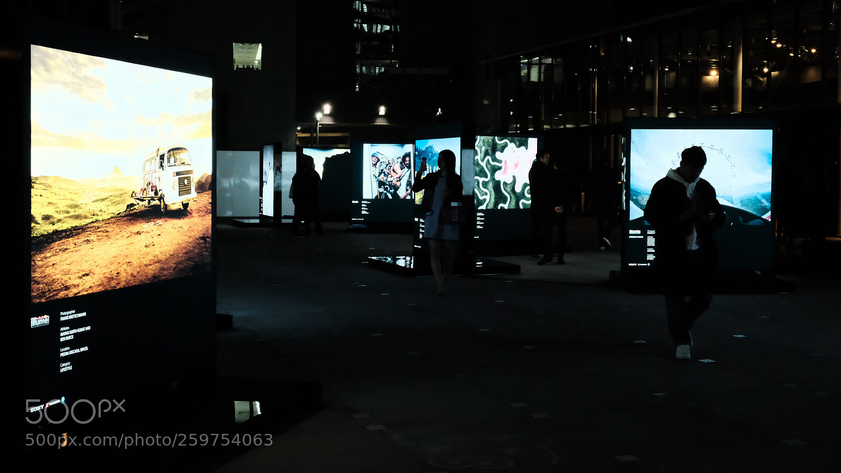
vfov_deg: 25.9
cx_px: 422
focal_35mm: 46
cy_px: 196
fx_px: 1026
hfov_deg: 44.6
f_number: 7.1
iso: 12800
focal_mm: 28.9
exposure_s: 1/60
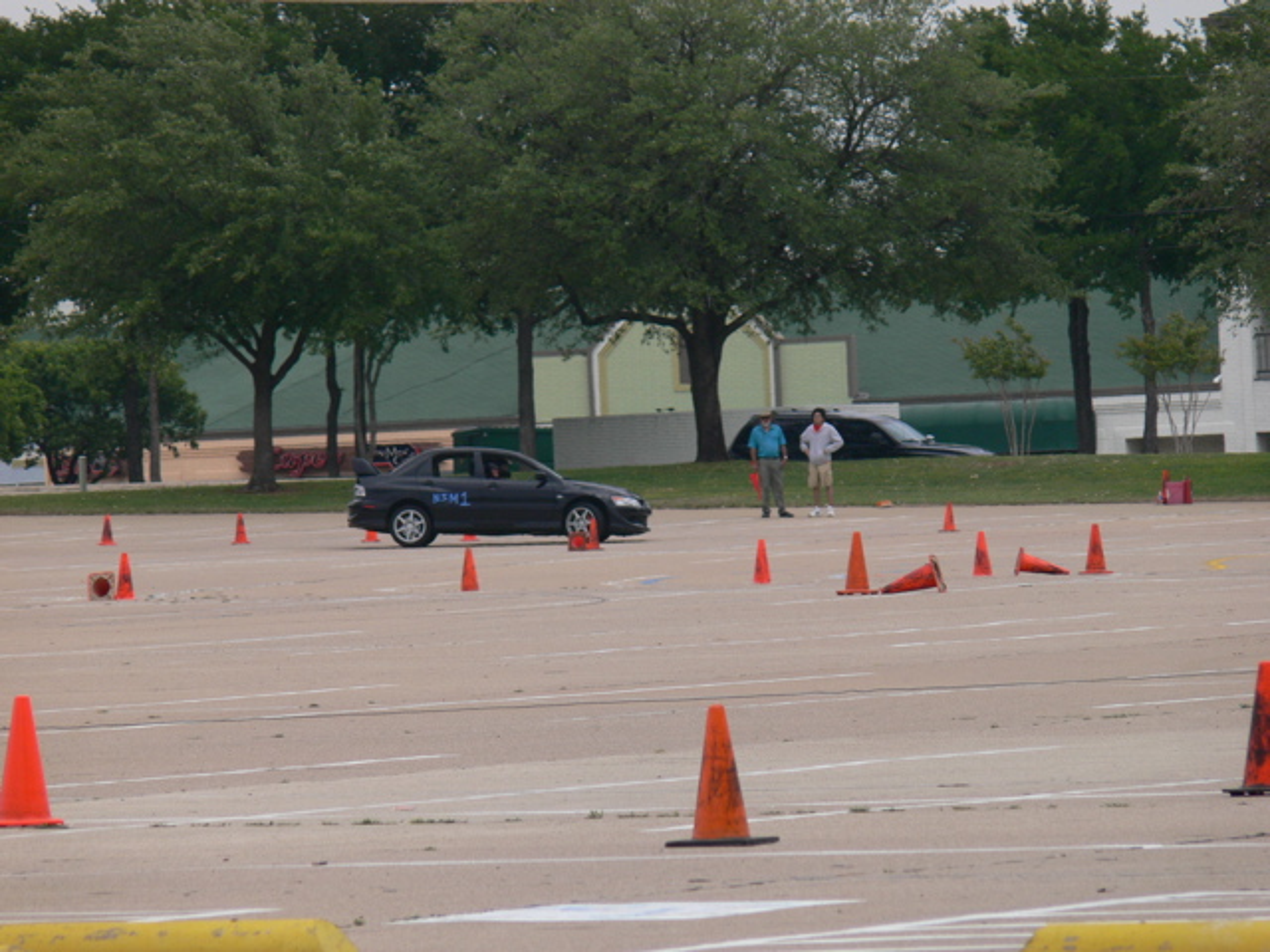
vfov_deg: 3.5
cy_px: 476
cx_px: 635
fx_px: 15409
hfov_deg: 4.7
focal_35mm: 420
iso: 100
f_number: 5
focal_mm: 88.8
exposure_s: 1/800
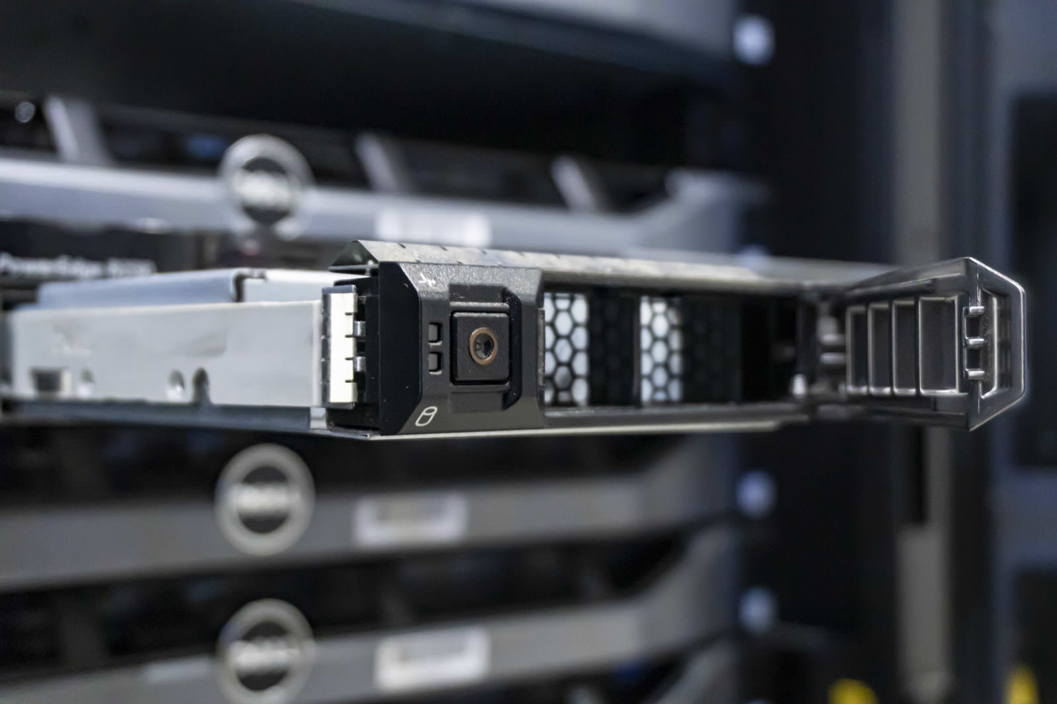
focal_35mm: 51
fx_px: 1497
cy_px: 352
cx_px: 528
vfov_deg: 26.5
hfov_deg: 38.9
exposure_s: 1/40
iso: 6400
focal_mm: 34
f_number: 5
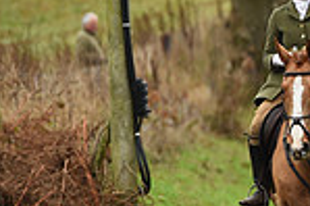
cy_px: 146
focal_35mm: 780
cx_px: 601
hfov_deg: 2.6
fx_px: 6709
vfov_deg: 1.8
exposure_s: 1/1000
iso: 900
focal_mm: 200
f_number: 3.5
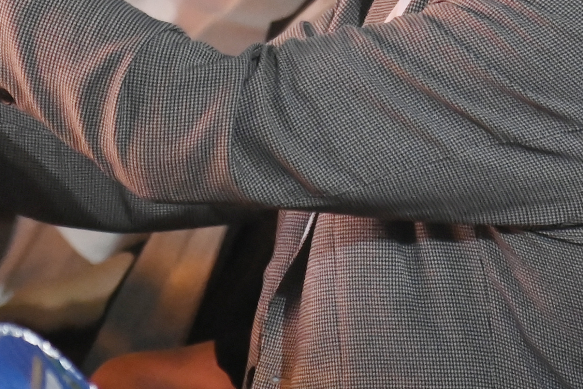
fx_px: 6331
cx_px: 264
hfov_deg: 5.3
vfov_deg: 3.5
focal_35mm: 391
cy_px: -5
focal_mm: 120
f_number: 4
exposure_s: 1/200
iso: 8000
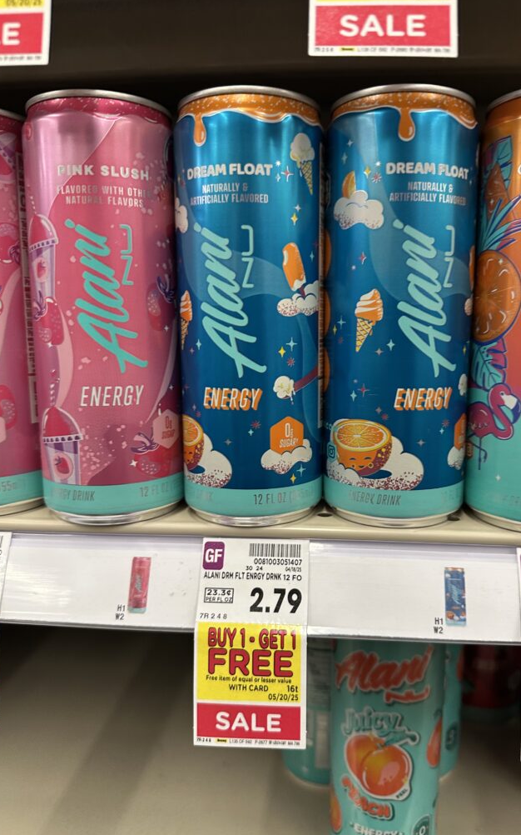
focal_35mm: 26
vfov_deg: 70.4
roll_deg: -1.3
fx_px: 591
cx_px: 308
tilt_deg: -11.6
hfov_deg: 47.4
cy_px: 423
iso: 250
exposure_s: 1/70
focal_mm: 6.86
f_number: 1.78
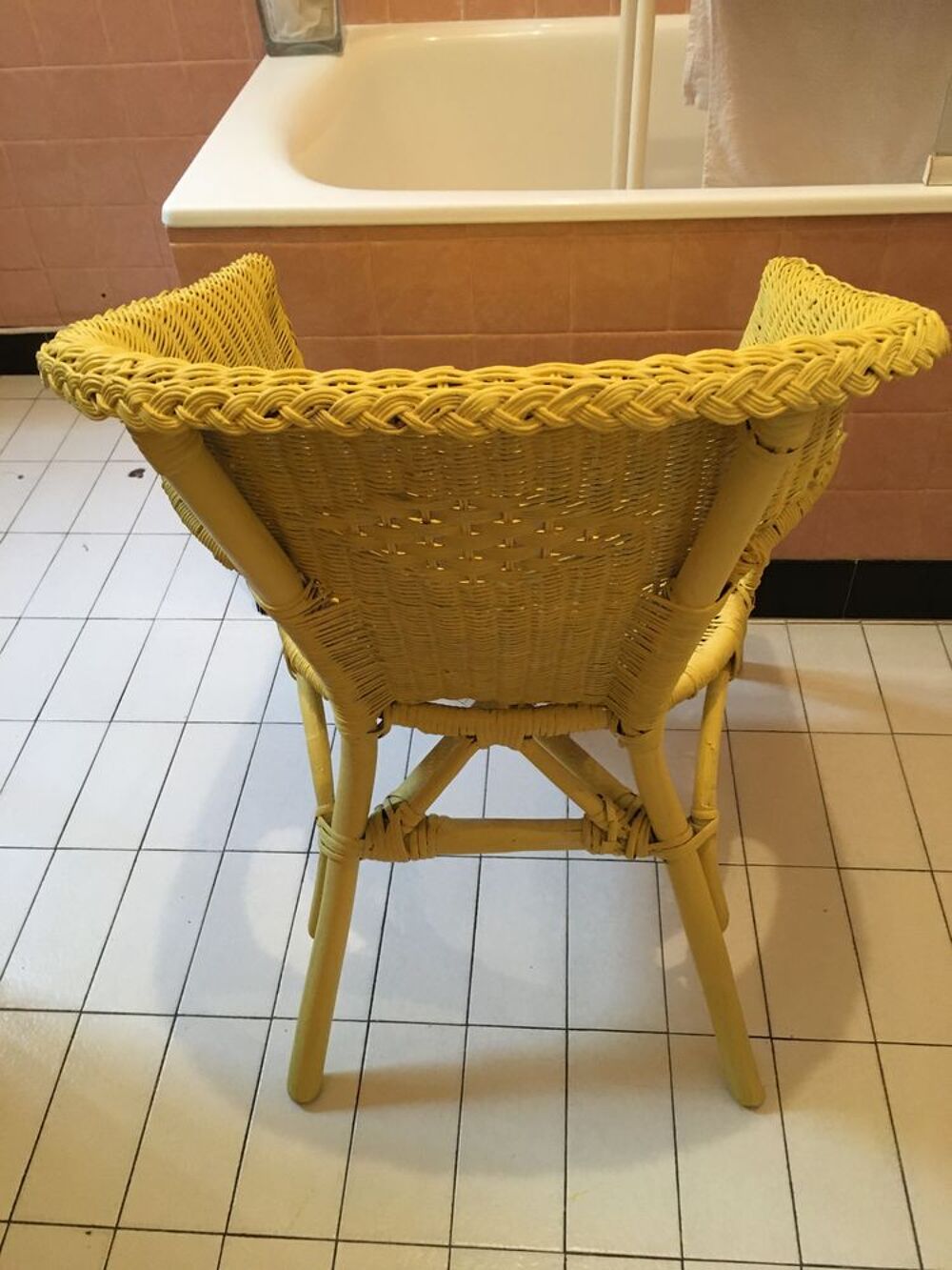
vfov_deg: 61.7
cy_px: 635
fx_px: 1063
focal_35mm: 29
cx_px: 476
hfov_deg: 48.2
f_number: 2.2
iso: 200
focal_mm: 4.15
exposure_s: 1/20
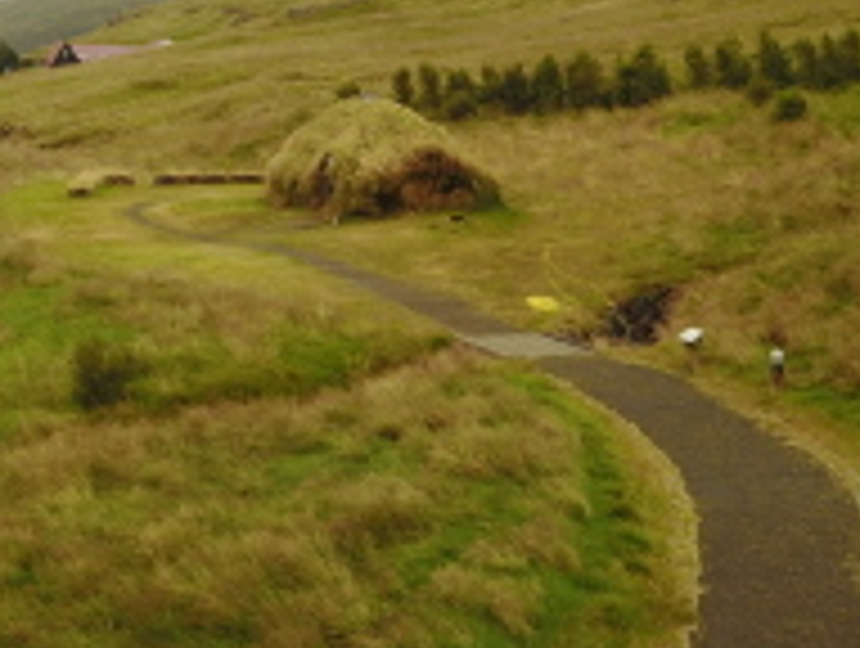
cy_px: 178
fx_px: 1842
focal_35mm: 74
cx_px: 389
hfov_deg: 26.3
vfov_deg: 19.8
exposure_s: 1/50
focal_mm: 4.73
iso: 136
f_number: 2.2
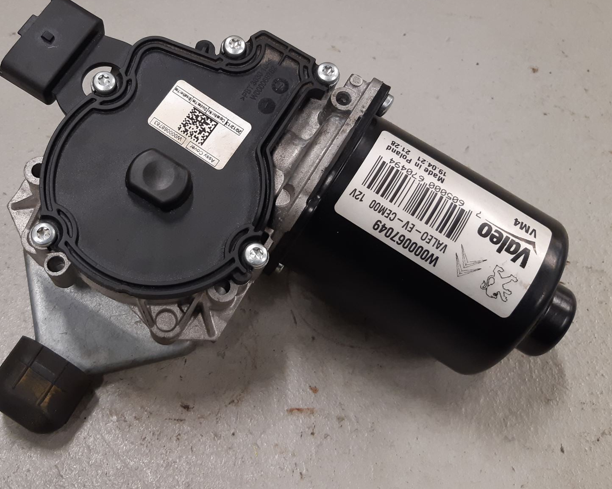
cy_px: 197
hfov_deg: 49.3
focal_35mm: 36
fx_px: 652
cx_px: 197
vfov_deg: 41.0
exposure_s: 1/50
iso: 100
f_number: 1.7
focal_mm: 3.93
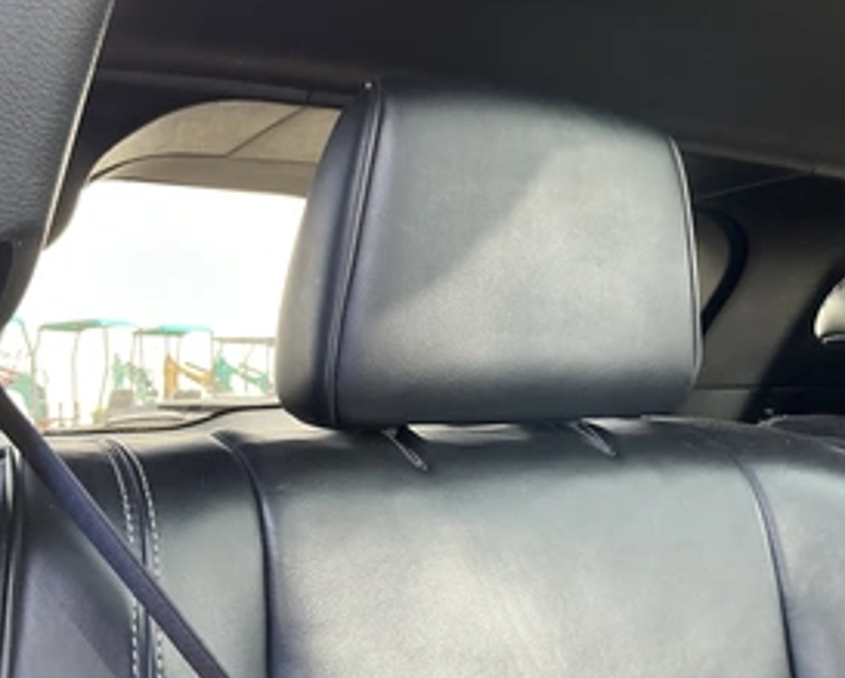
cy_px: 344
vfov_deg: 37.4
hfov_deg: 45.7
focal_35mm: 40
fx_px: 1001
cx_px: 390
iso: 64
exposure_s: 1/103
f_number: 1.8
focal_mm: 3
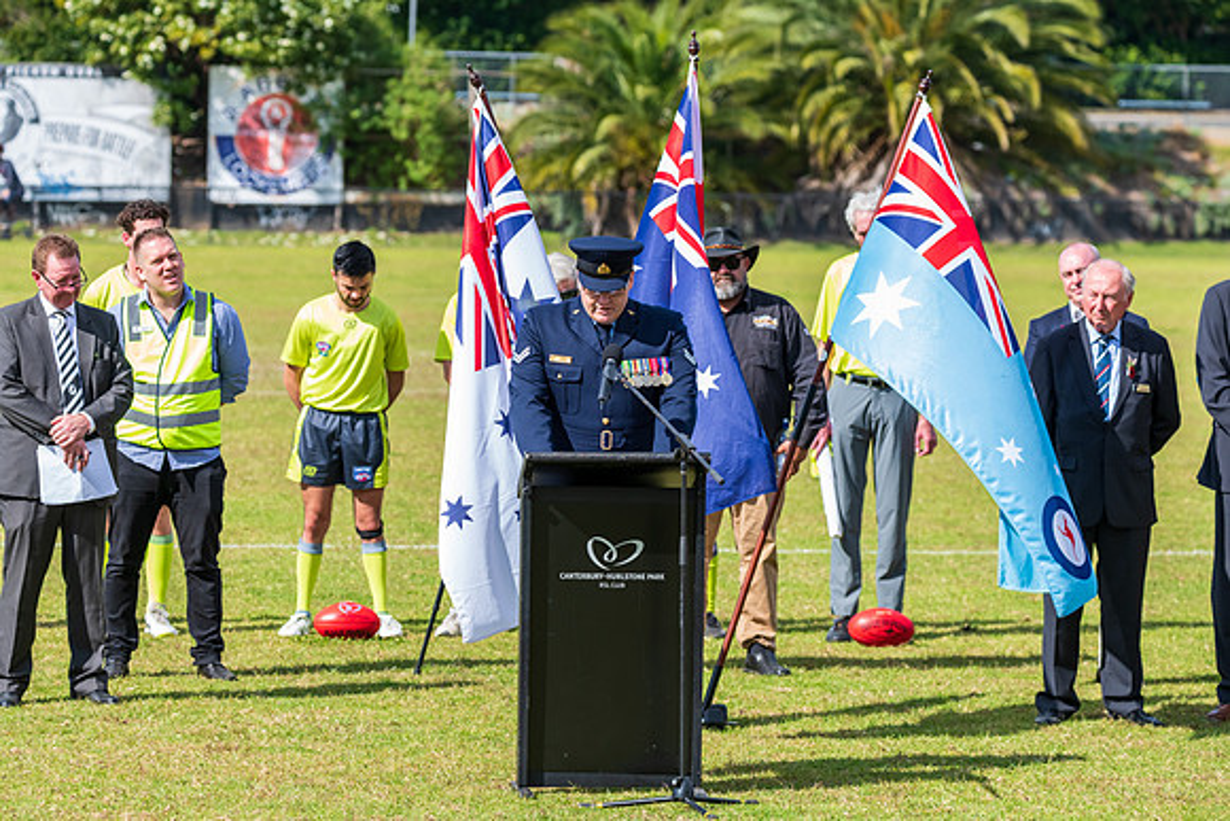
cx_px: 615
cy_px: 410
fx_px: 7176
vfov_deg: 6.5
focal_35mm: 210
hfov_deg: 9.8
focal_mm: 210
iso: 800
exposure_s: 1/1600
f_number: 8
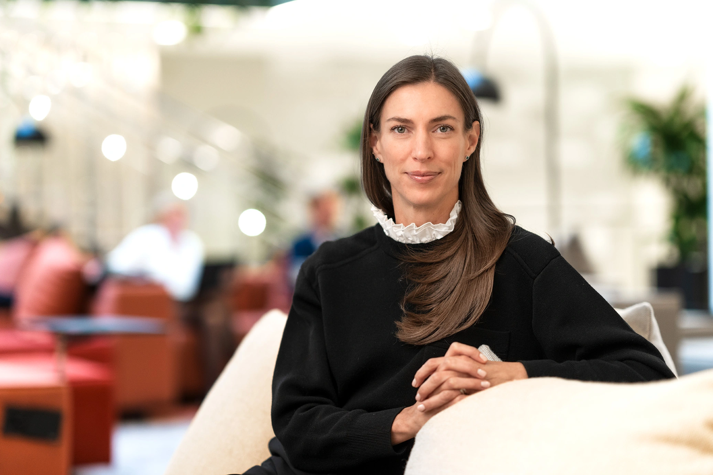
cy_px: 238
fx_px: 1683
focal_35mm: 85
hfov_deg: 23.9
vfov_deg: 16.1
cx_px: 356
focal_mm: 85
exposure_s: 1/100
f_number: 1.6
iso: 640
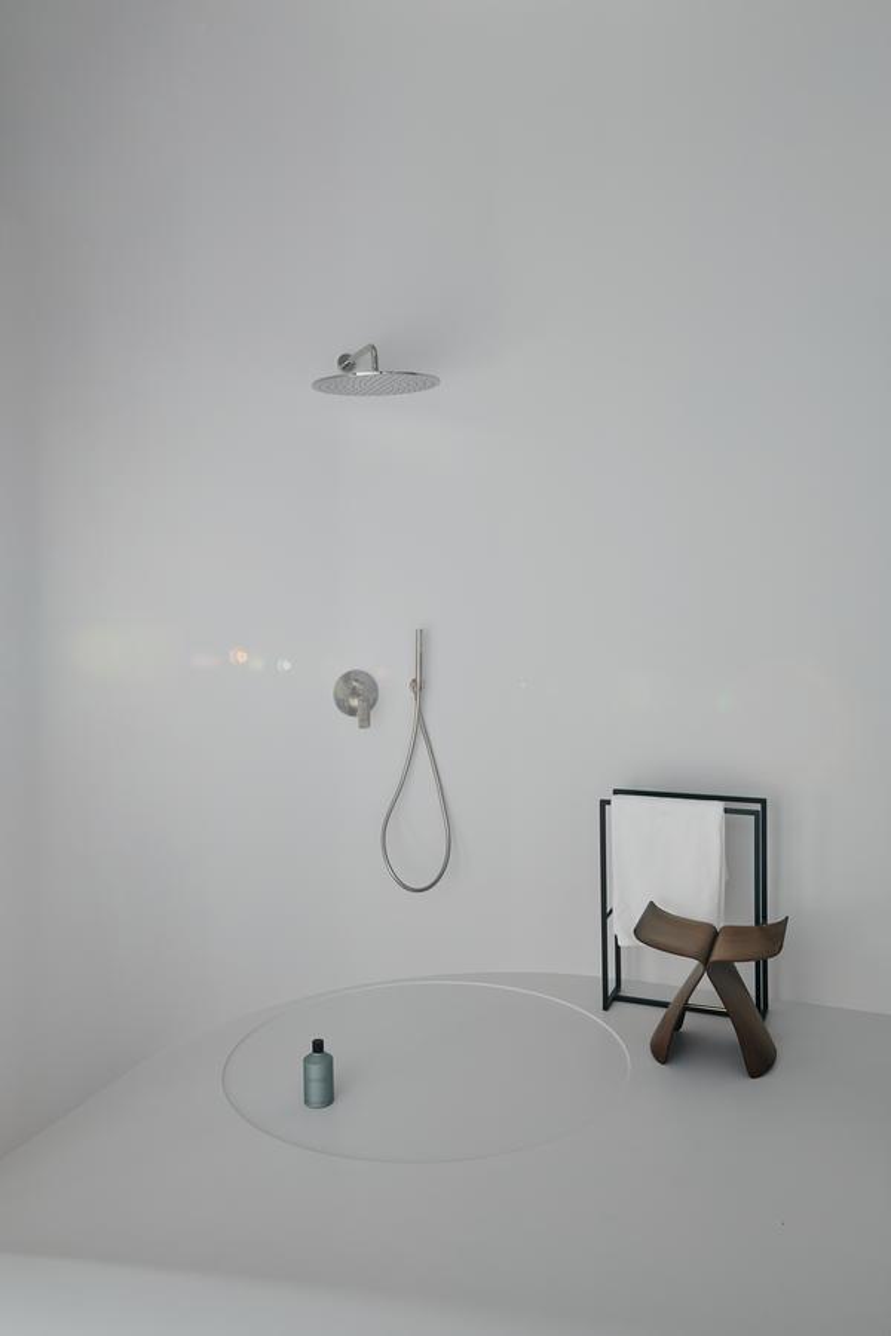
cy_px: 668
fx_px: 1114
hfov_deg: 43.6
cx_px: 446
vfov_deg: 61.9
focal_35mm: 30
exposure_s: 1/80
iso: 100
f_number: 7.1
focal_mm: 30
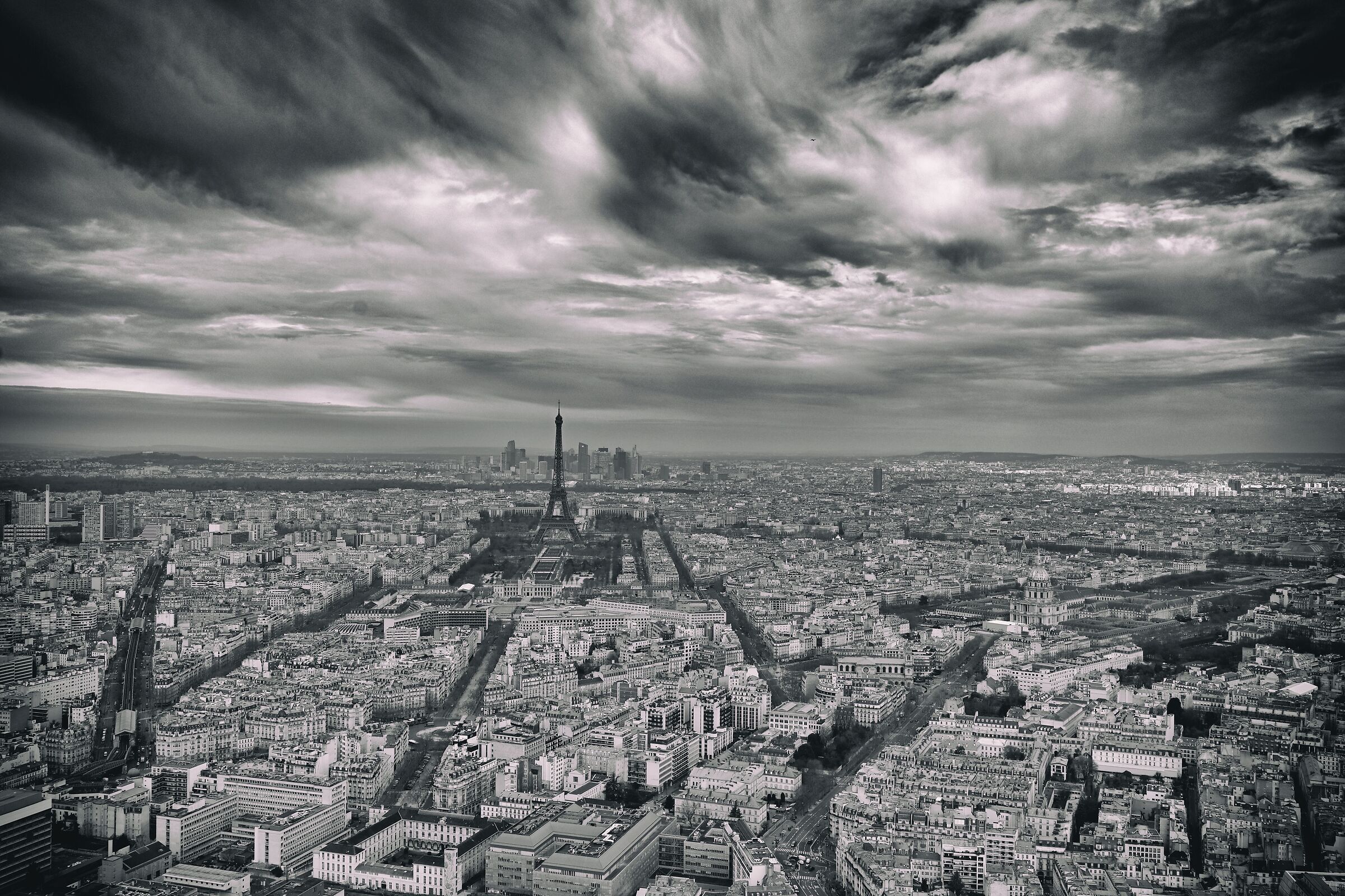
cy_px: 448
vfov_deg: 41.7
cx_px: 672
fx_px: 1177
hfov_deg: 59.5
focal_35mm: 32
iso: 100
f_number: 10
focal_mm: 21
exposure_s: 1/160
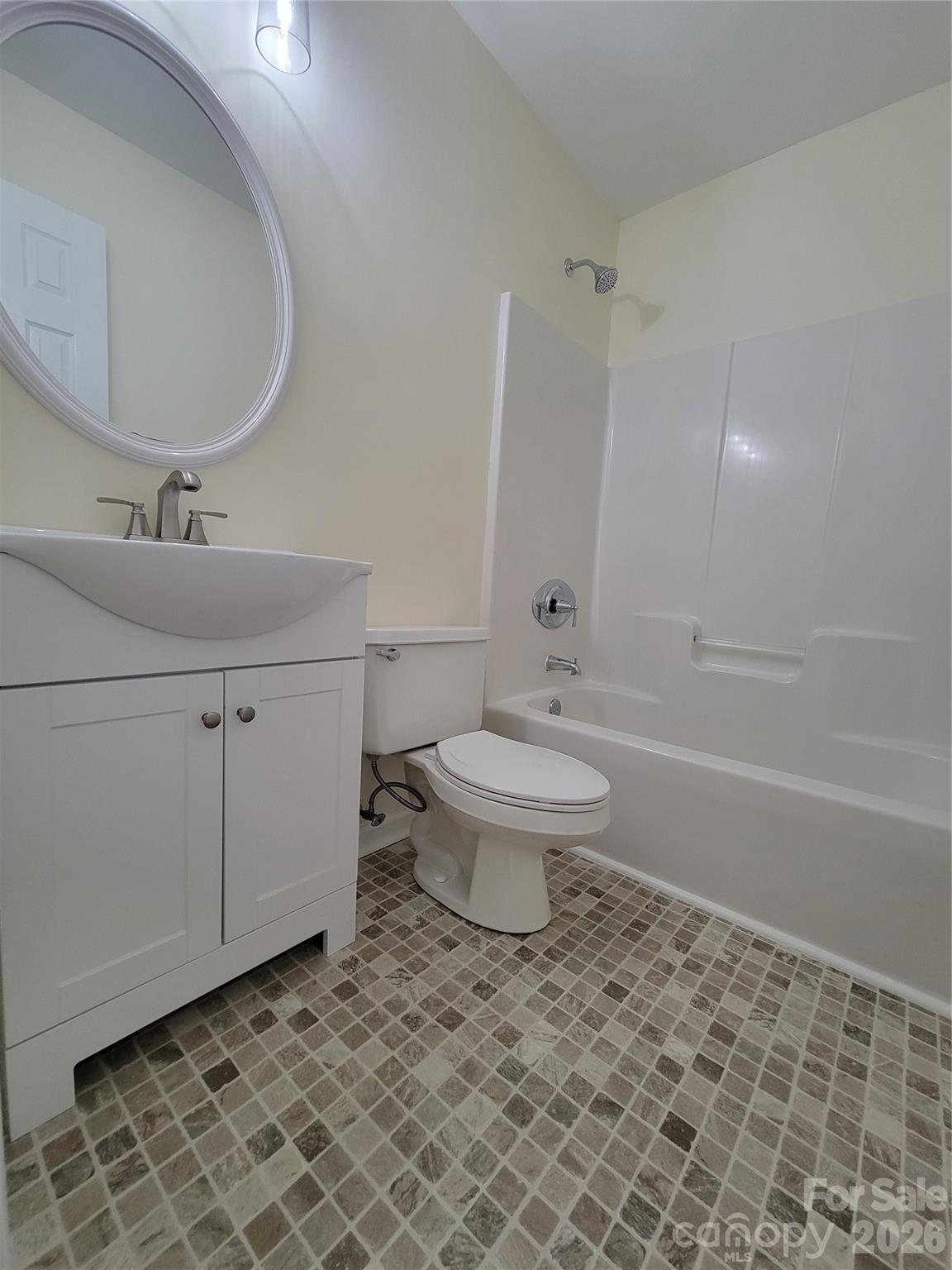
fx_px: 477
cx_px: 476
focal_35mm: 13
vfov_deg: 106.2
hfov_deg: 89.9
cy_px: 635
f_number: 2.2
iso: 200
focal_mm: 2.2
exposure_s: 1/60
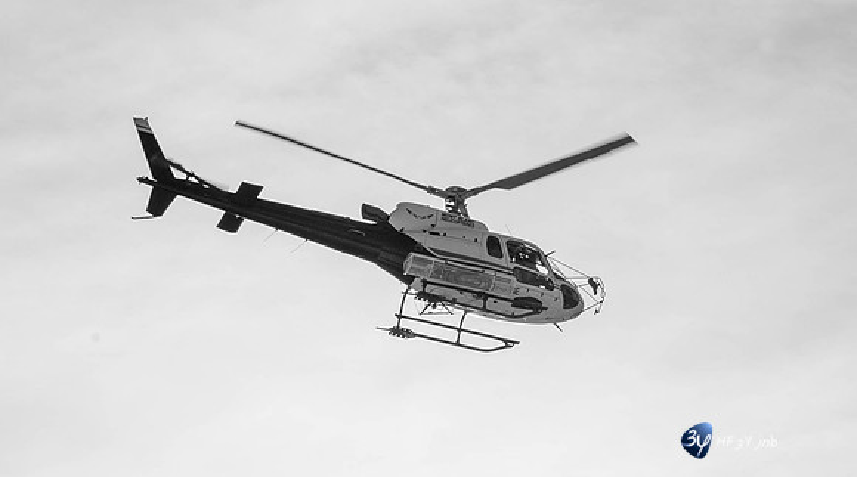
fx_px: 3690
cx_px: 635
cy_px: 278
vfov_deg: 7.4
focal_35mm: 163
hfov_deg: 13.2
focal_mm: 70
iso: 250
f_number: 14
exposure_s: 1/800
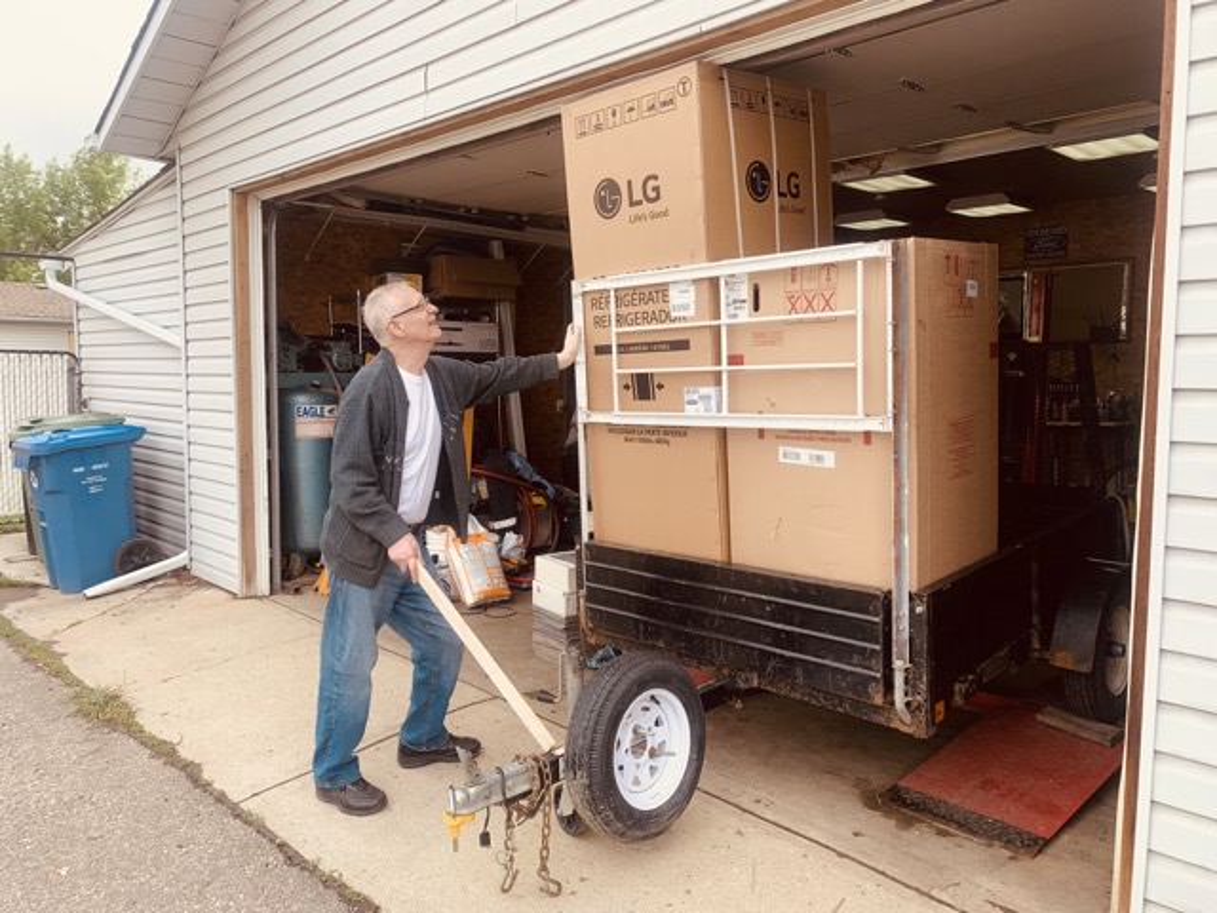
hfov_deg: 67.3
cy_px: 456
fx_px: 914
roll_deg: -1.4
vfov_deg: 53.1
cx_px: 608
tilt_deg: -5.4
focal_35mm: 26
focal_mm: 4.25
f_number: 1.8
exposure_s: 1/627
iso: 25
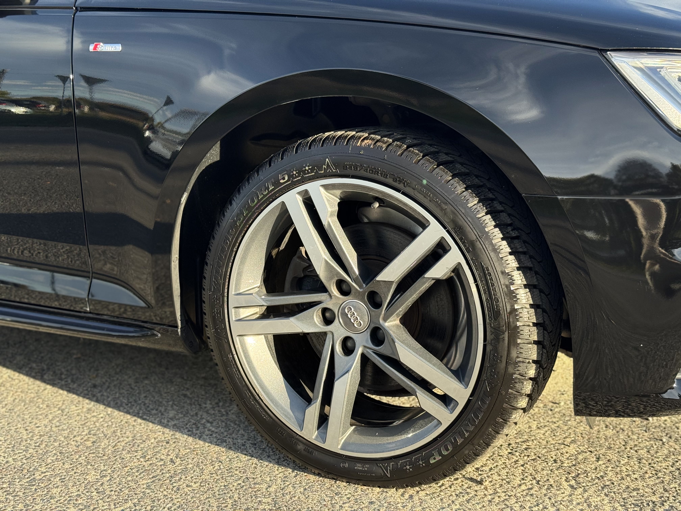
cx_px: 340
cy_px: 256
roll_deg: +0.2
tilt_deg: -10.8
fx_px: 944
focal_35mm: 48
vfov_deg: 30.3
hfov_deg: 39.7
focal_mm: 6.76
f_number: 1.78
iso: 64
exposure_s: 1/1059
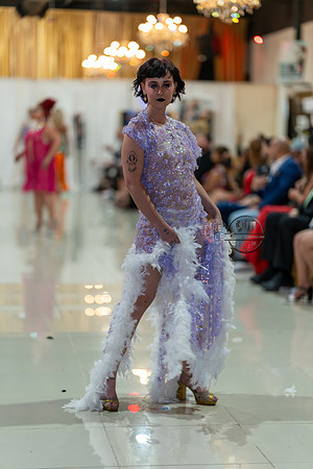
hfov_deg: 16.1
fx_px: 1108
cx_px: 156
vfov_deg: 23.9
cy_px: 234
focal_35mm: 85
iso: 125
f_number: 1.4
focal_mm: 85
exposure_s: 1/160
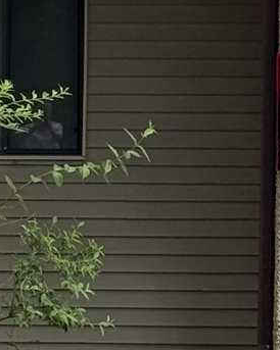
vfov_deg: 6.1
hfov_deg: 4.9
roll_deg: -1.8
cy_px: 72
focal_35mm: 315
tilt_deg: +1.2
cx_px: 122
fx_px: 3266
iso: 100
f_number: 1.78
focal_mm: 6.76
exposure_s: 1/778
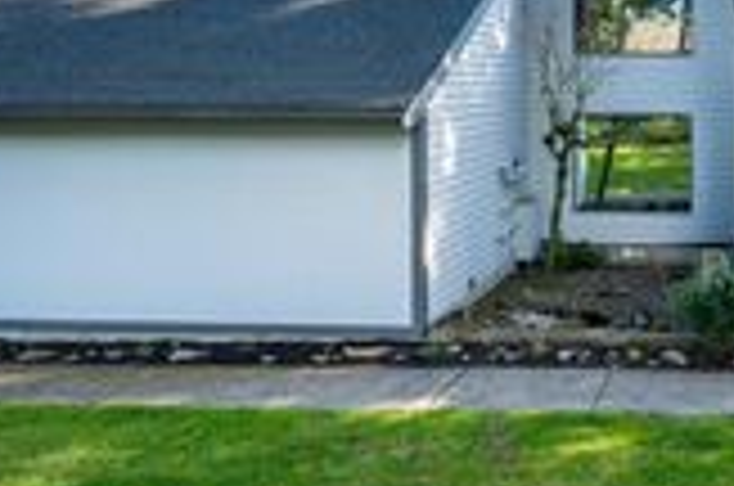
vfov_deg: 30.1
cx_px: 693
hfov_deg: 41.1
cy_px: 79
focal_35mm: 43
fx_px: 875
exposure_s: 1/60
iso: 100
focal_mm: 14
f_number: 7.1
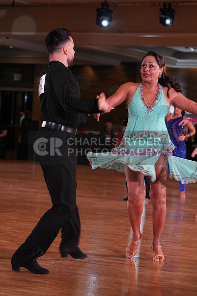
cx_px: 98
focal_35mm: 108
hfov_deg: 12.7
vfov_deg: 18.9
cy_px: 148
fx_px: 886
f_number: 5
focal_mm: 108
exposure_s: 1/200
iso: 2000
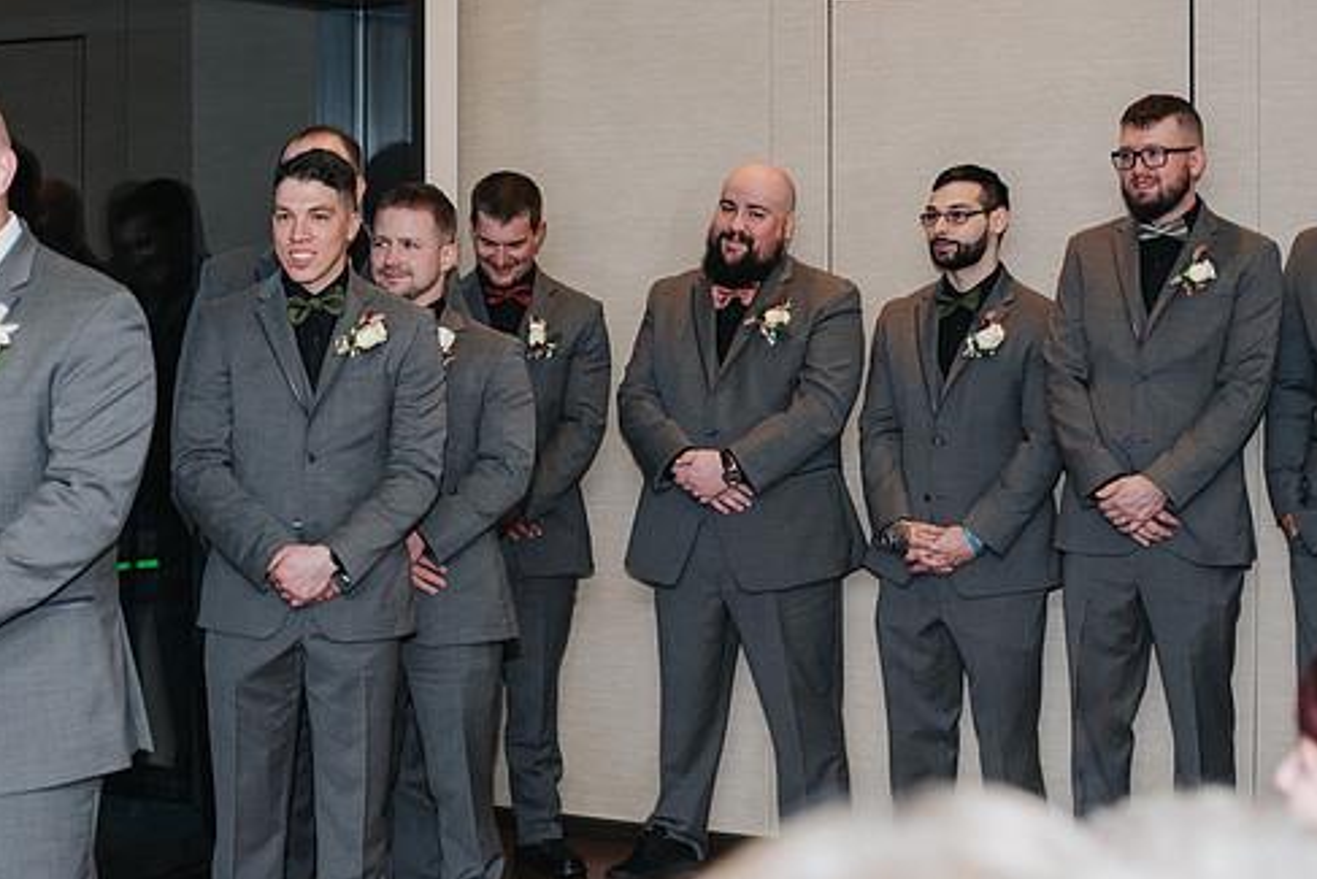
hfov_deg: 28.0
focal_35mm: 72
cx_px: 552
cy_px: 312
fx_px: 2635
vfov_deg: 18.9
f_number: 3.2
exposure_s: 1/200
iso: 800
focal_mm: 50
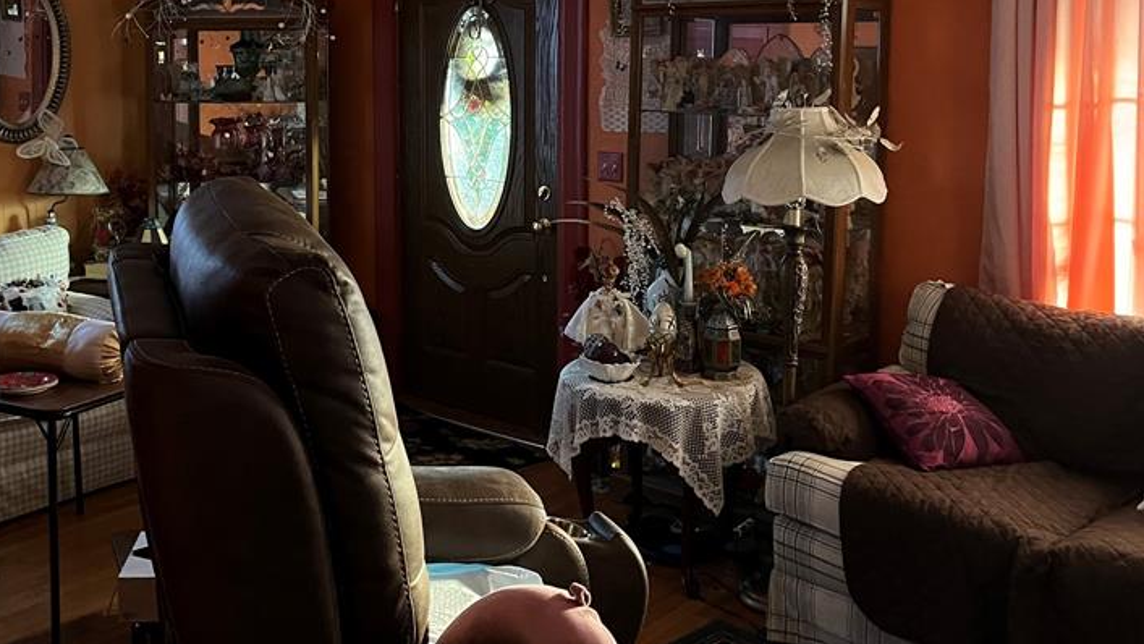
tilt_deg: -5.0
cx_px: 396
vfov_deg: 28.4
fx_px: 1244
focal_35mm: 41
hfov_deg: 48.7
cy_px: 126
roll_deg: +0.1
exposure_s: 1/30
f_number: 1.6
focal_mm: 5.1
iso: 640
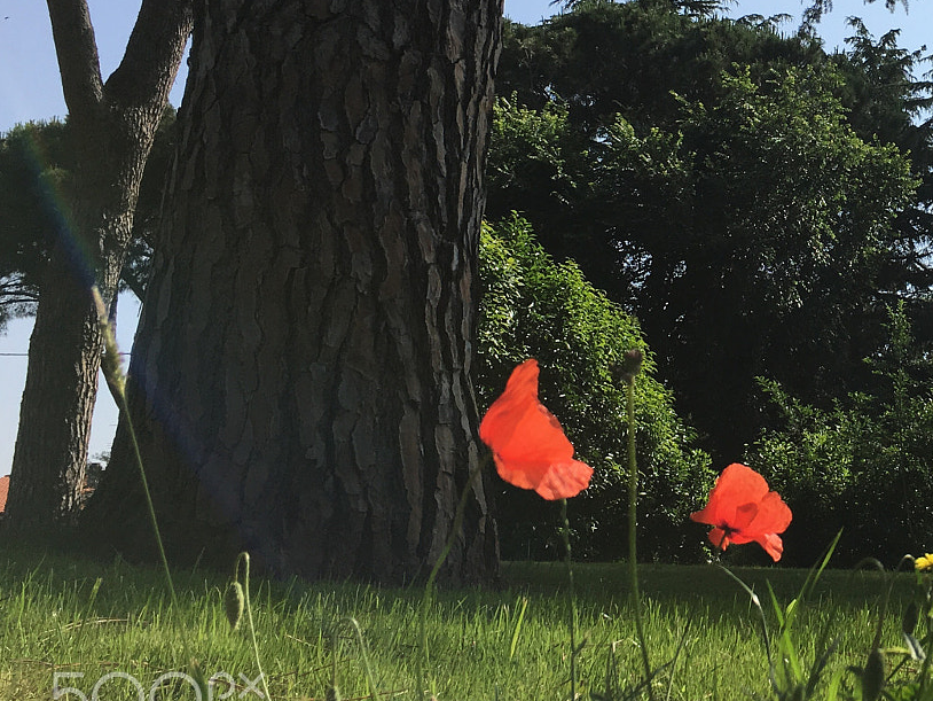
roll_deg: +0.5
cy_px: 161
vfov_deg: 25.3
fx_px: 1537
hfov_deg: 31.6
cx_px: 897
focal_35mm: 57
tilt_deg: +14.1
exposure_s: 1/1603
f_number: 2.2
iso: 25
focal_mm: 4.15
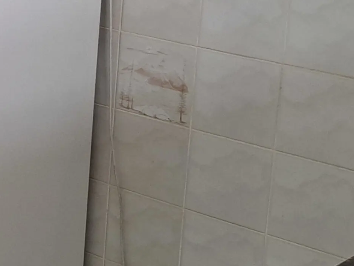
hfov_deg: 14.4
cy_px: -7
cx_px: -307
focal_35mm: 118
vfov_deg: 12.4
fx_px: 1207
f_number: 1.8
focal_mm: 5.23
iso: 125
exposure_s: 1/60
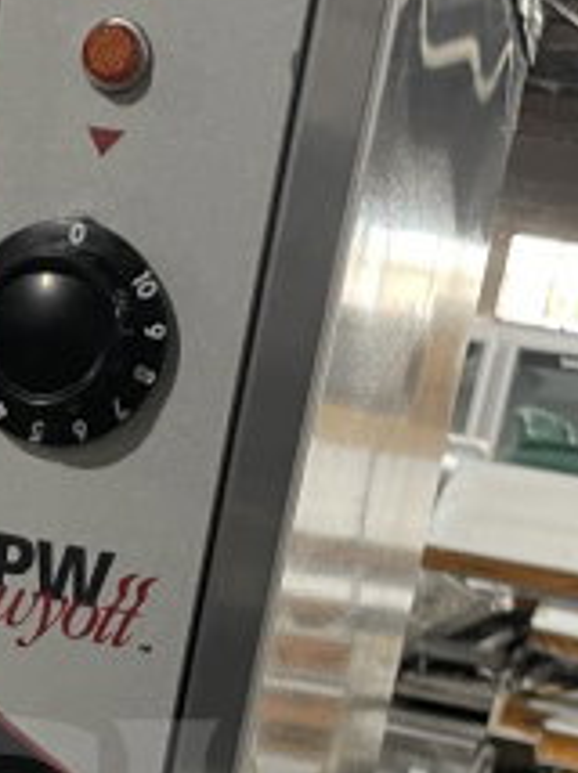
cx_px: -108
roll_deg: -8.9
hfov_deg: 14.5
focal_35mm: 99
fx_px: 2208
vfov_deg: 18.5
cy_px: 1006
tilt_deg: -10.2
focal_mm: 4.2
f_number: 1.6
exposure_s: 1/60
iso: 160
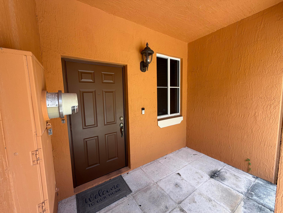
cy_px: 106
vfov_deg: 85.7
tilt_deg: -6.0
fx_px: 114
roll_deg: +1.7
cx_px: 142
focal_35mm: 14
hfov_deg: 102.1
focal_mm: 2.22
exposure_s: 1/121
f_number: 2.2
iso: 40
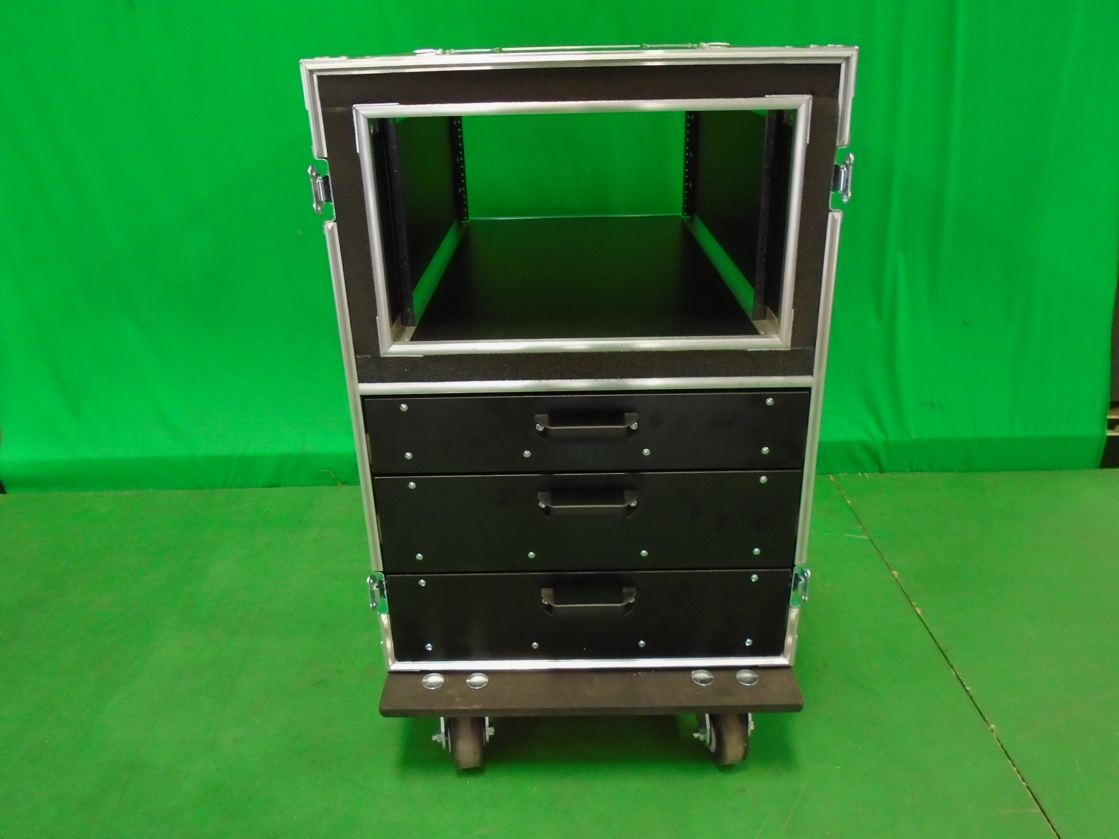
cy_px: 420
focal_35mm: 26
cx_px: 560
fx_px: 840
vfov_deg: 53.1
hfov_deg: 67.3
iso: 400
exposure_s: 1/30
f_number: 3.2
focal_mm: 4.6
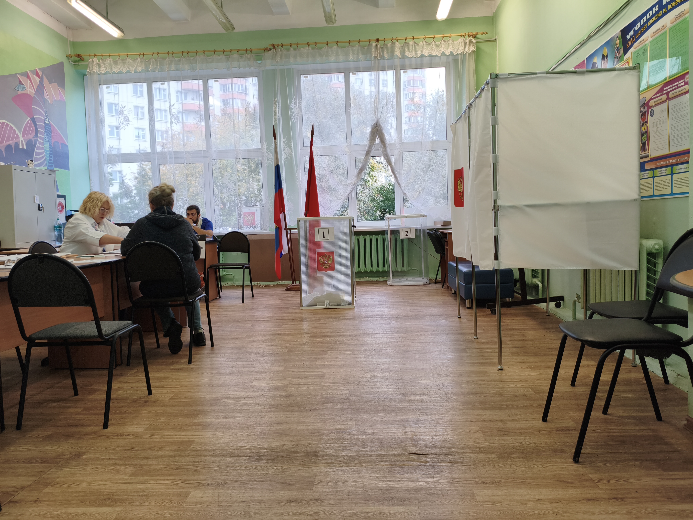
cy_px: 260
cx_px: 346
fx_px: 521
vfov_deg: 53.1
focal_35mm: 26
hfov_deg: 67.3
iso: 80
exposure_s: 1/99.8
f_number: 1.5
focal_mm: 4.94
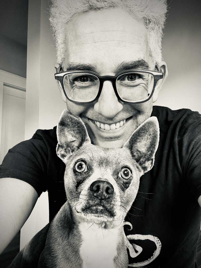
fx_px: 232
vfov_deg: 60.0
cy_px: 134
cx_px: 100
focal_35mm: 30
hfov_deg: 46.8
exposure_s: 1/60
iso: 125
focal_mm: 2.7
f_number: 1.9
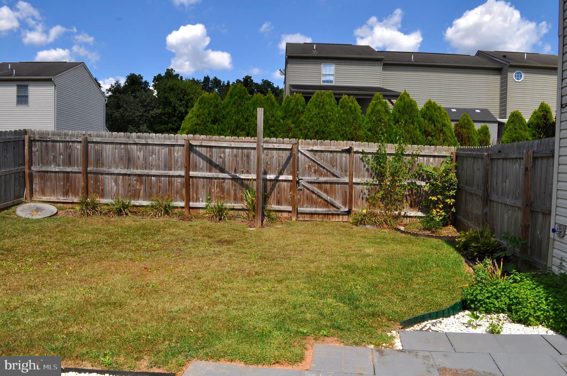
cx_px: 284
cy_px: 188
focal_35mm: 27
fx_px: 425
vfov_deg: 47.8
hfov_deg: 67.4
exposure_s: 1/200
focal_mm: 18
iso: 200
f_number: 14
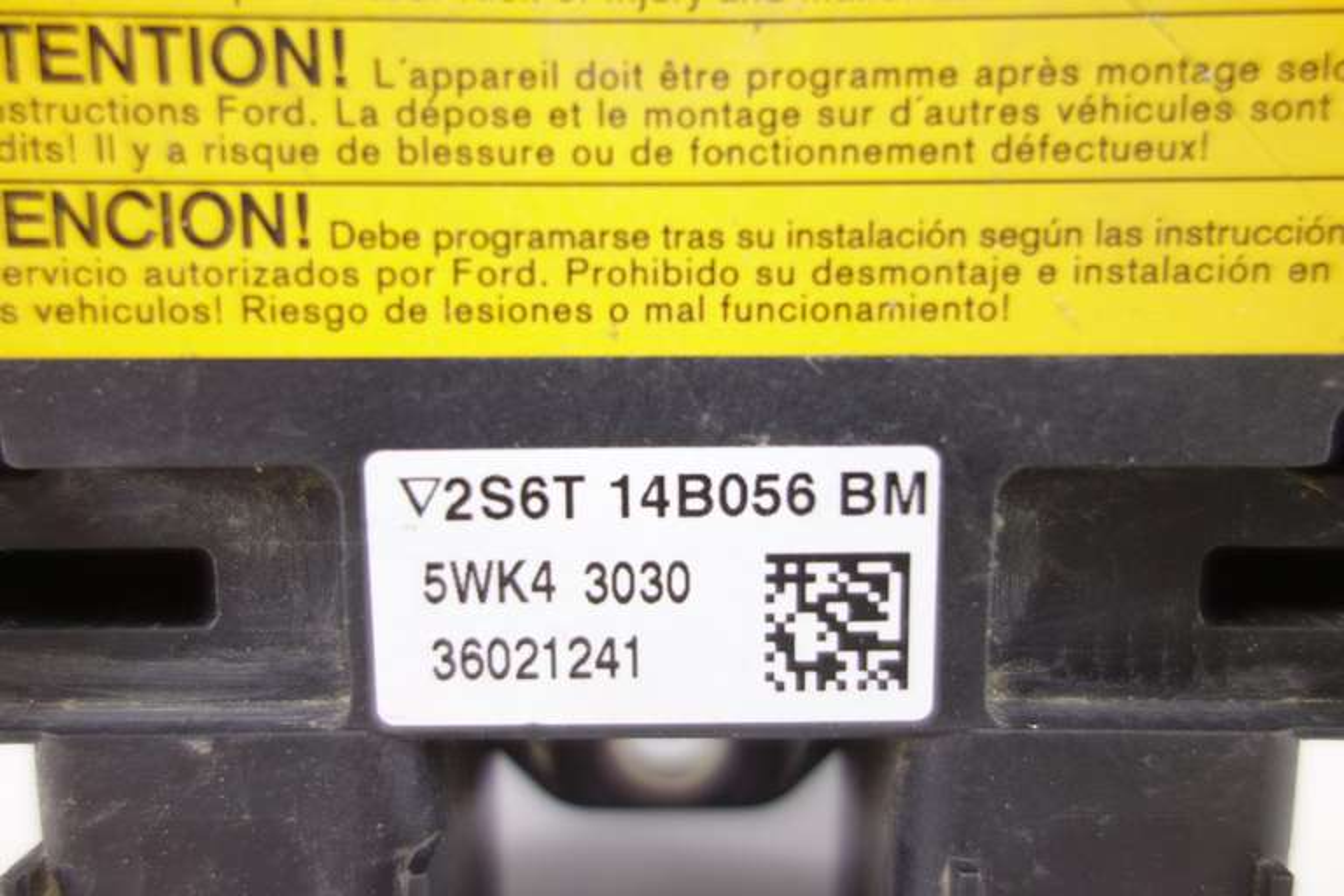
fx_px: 1045
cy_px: 448
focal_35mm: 28
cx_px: 672
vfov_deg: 46.4
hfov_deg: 65.5
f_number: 1.8
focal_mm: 10.4
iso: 125
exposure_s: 1/60
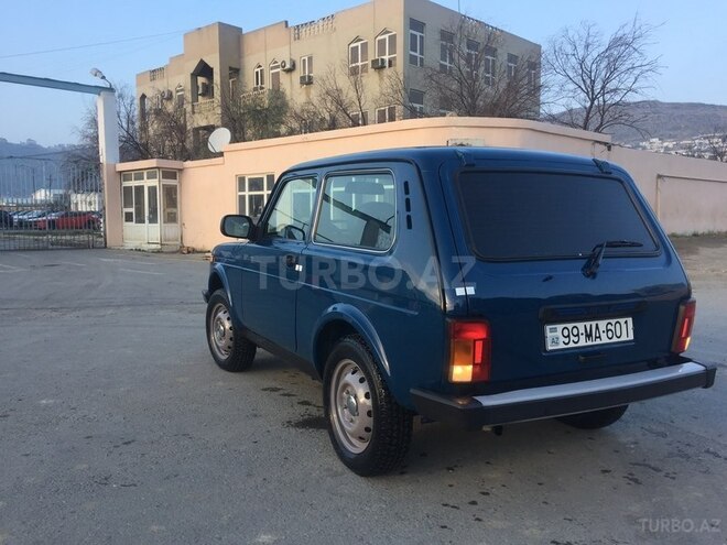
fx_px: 609
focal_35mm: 29
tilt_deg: -5.1
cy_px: 272
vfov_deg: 48.2
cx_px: 364
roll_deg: +0.1
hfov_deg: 61.7
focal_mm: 4.15
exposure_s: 1/258
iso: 32
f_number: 2.2
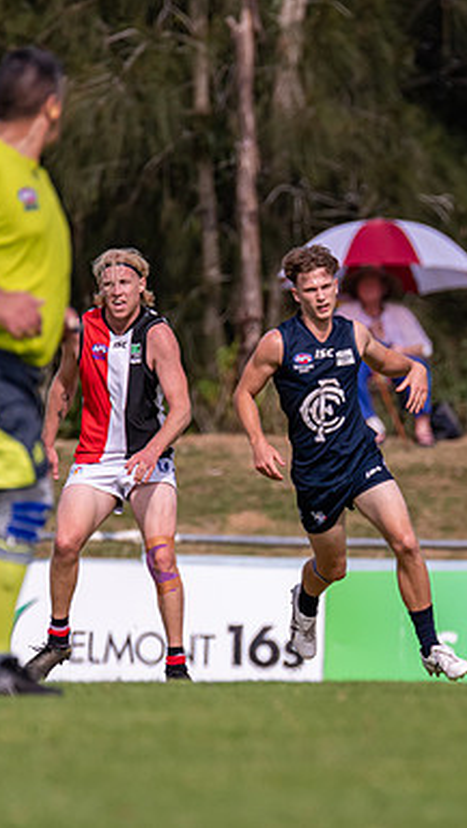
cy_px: 486
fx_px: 25036
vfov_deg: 1.9
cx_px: 513
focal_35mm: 1139
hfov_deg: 1.1
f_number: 6.3
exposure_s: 1/4000
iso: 800
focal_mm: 550
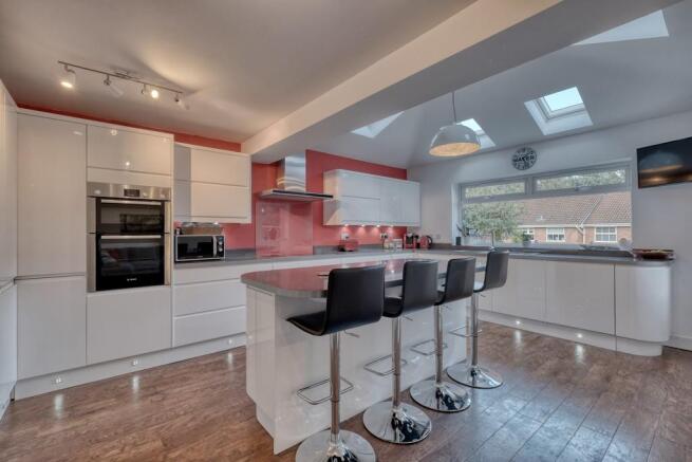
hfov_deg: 100.4
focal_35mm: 15
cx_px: 346
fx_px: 288
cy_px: 231
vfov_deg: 77.4
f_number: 8
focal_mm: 10
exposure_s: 1/25
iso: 800
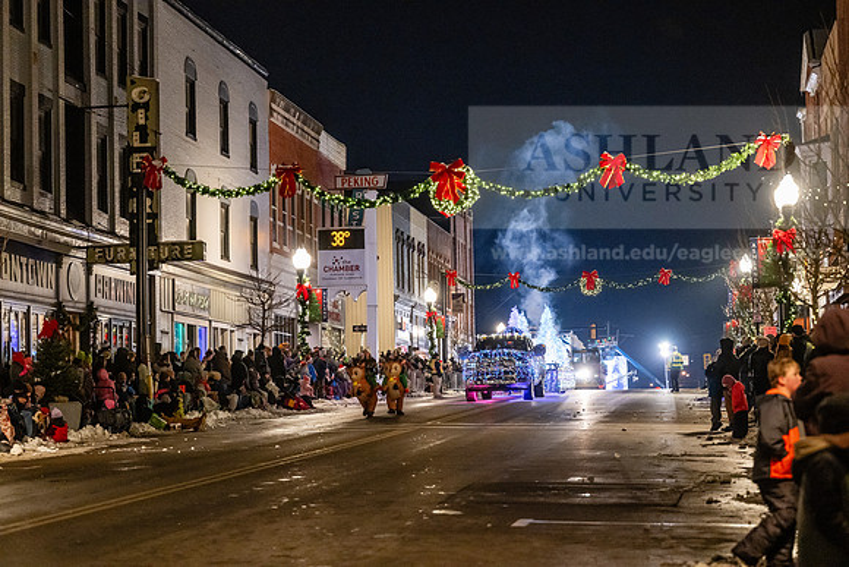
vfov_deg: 16.3
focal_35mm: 84
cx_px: 424
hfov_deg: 24.2
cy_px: 284
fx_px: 1981
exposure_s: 1/200
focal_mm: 84
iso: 5000
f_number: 3.2
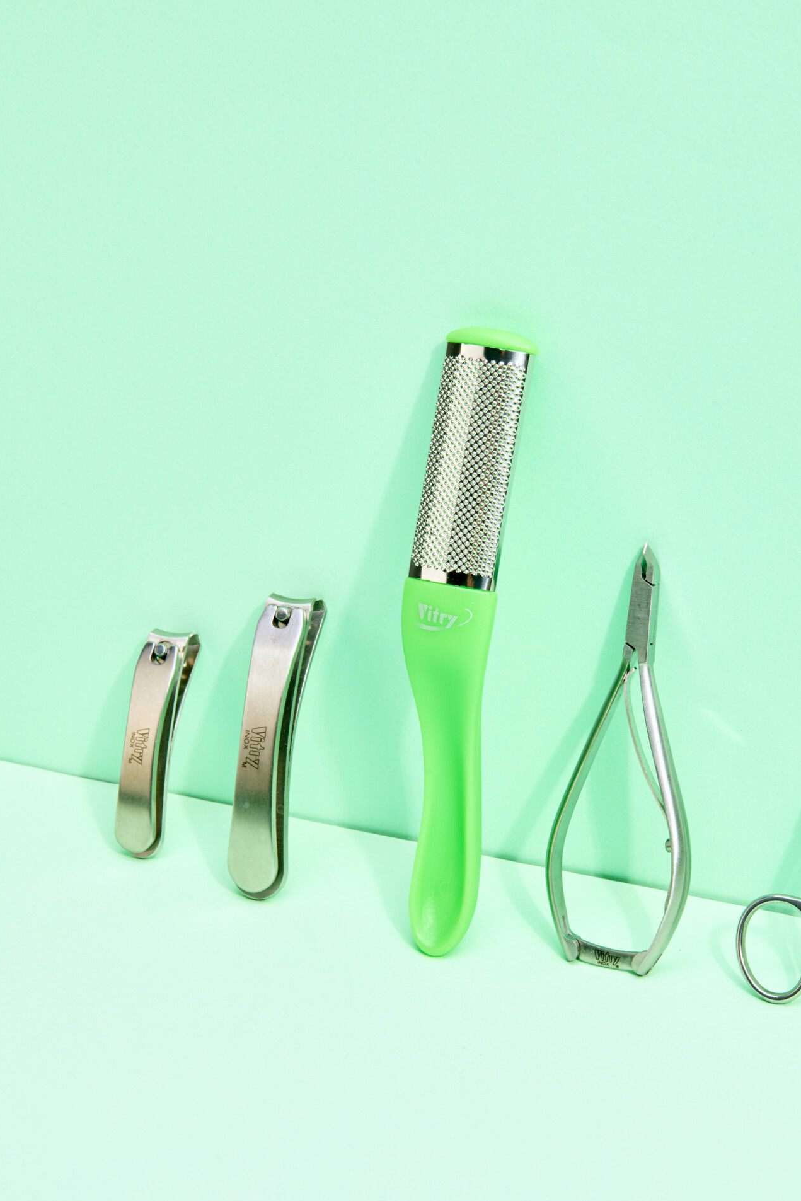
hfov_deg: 14.5
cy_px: 625
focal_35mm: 94
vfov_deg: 21.7
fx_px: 3136
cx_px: 514
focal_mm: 70
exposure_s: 1/160
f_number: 16
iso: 100
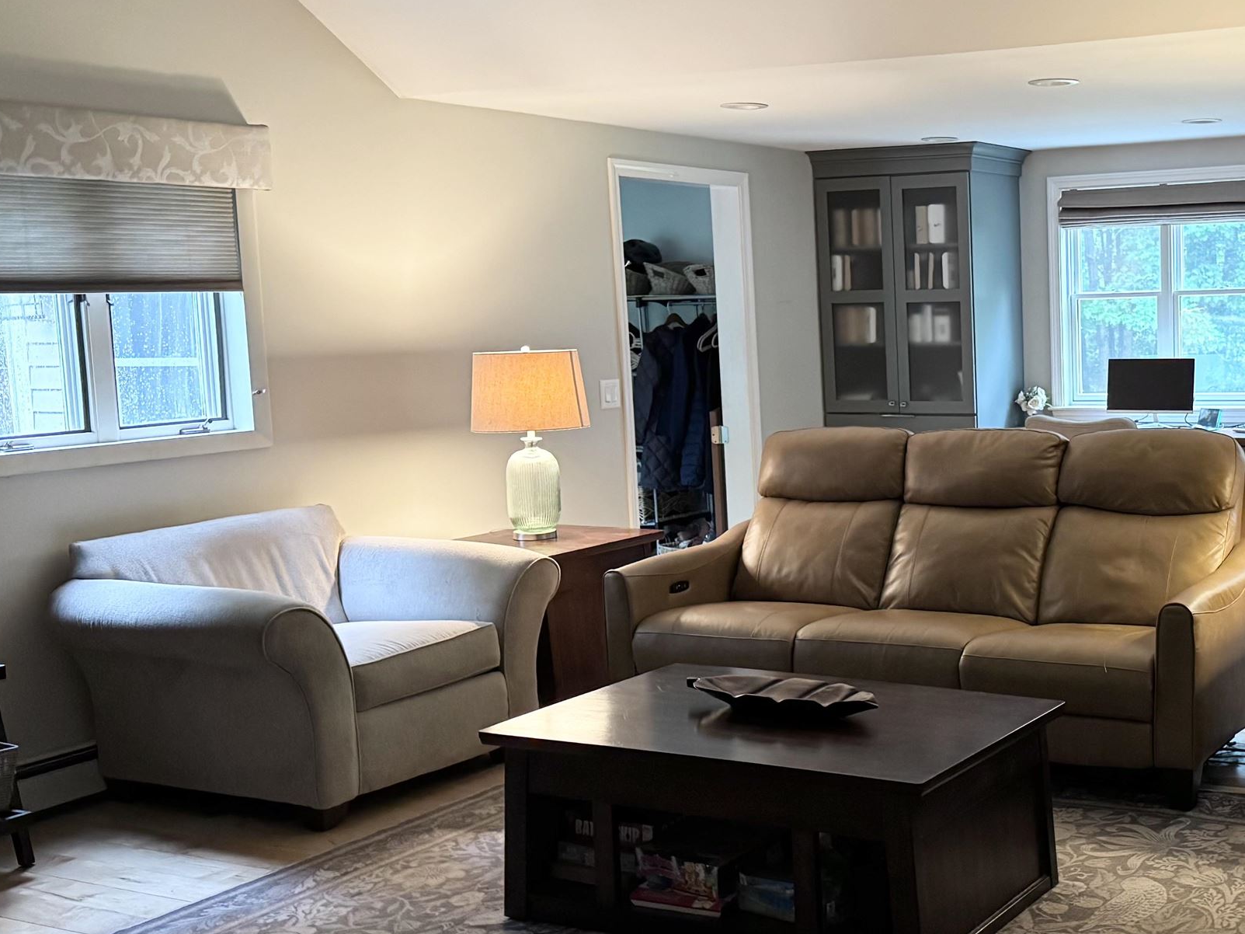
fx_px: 1654
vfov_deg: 31.5
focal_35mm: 46
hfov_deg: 39.0
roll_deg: +0.8
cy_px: 505
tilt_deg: -5.8
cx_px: 1059
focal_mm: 6.76
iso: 500
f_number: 1.78
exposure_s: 1/60
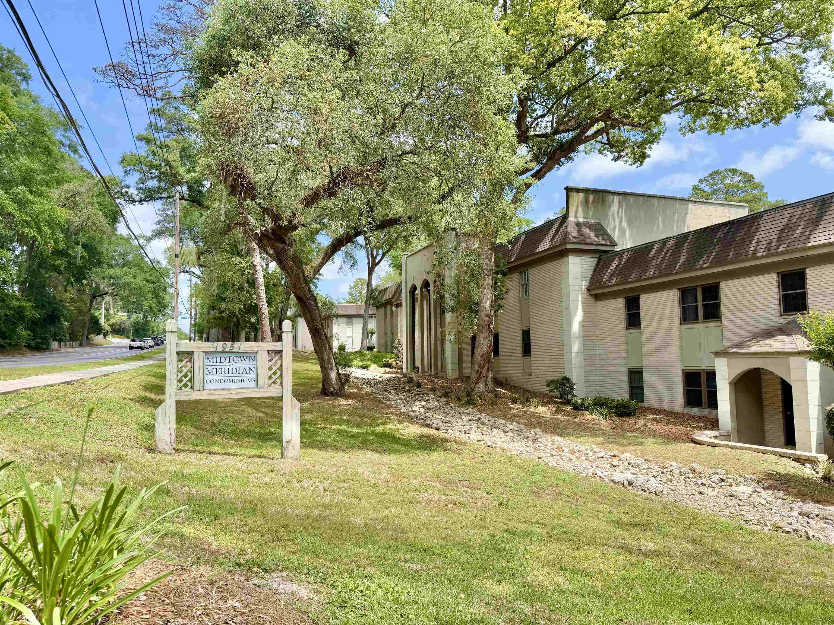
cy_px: 312
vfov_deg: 56.8
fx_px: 578
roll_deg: +1.7
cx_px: 417
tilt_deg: +4.9
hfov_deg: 71.6
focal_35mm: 24
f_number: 1.78
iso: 80
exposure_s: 1/2169
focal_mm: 6.76
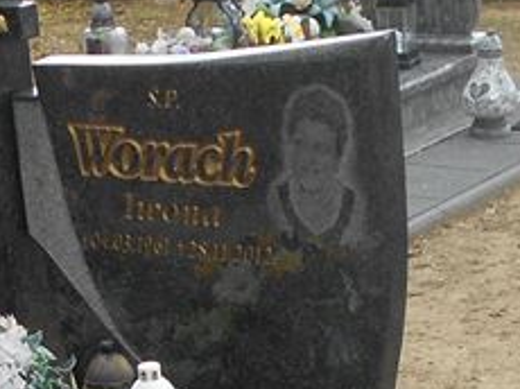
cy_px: 778
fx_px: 1741
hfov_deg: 17.0
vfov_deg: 11.5
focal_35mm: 116
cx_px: 321
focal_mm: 4.6
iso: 80
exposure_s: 1/250
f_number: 3.2
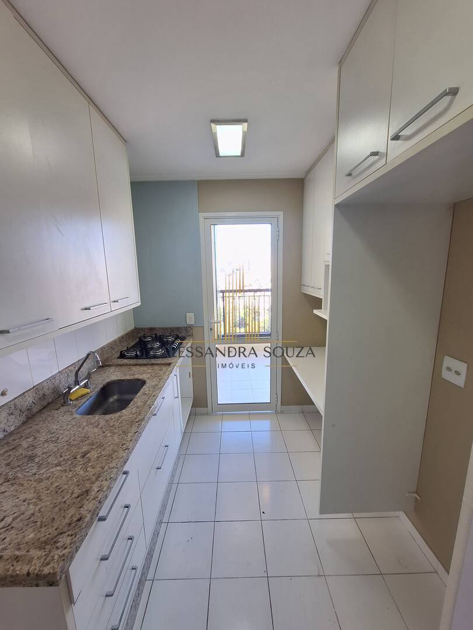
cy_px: 315
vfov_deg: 106.2
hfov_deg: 89.9
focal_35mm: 13
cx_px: 236
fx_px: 237
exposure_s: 1/60
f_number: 2.2
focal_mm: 1.74
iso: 50
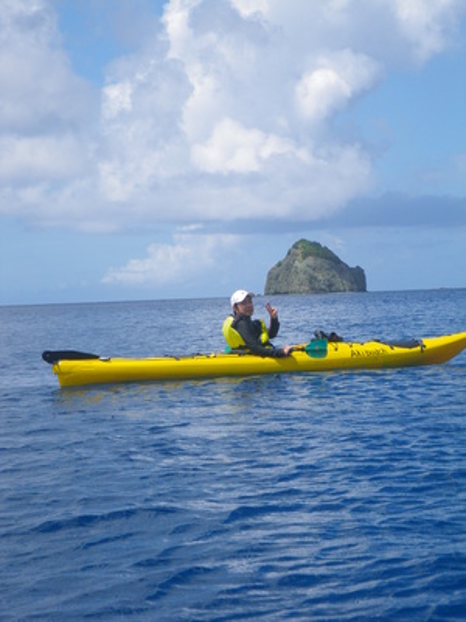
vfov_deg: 20.9
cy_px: 311
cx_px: 233
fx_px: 1687
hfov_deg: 15.7
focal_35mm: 94
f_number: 6
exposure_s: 1/400
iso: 100
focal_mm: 16.7
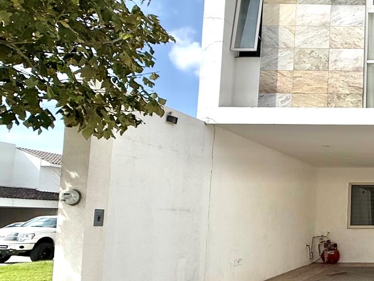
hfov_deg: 36.2
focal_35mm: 39
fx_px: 421
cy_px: 178
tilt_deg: +6.3
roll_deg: +0.9
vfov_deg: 36.6
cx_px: 457
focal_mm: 2.22
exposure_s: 1/4149
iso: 50
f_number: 2.2
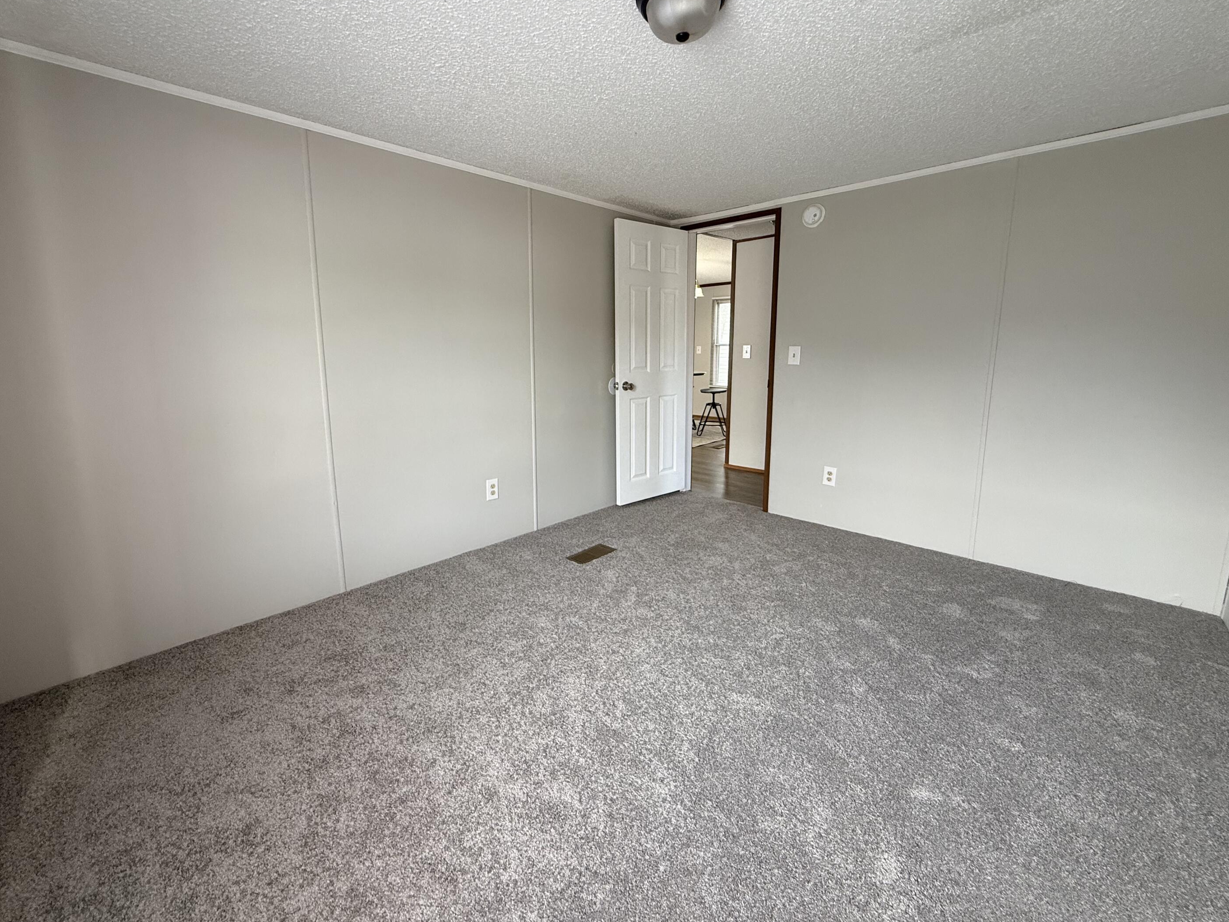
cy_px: 432
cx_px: 587
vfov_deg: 81.6
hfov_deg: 98.1
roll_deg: +0.5
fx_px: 533
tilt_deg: -9.2
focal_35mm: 15
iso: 160
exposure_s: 1/99
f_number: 2.2
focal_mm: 2.22
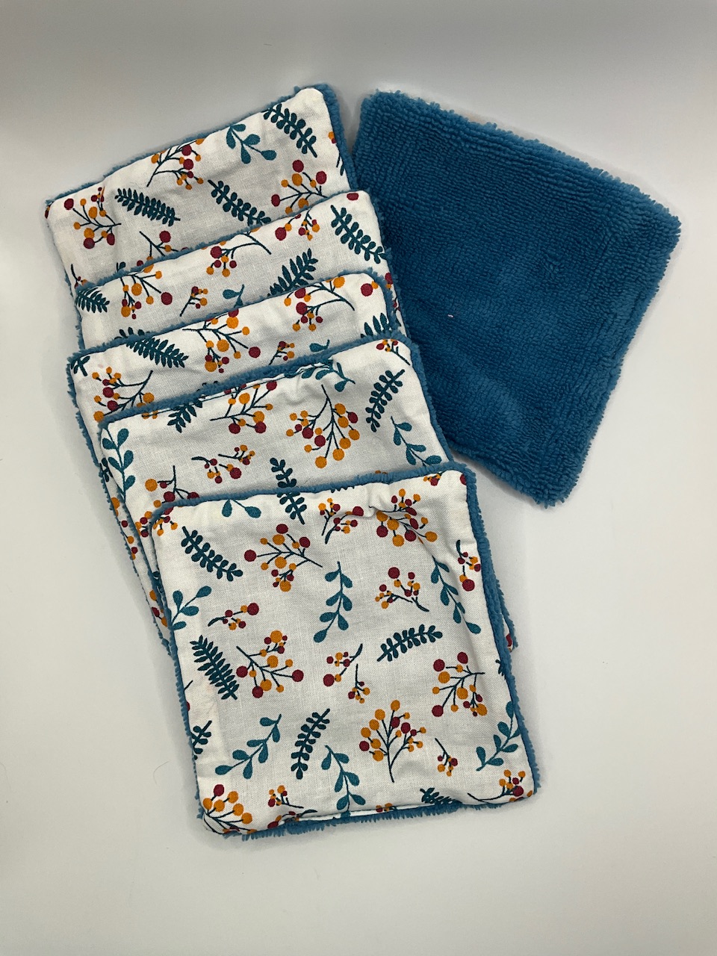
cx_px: 358
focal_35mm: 29
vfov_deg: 61.7
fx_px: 801
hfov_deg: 48.2
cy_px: 478
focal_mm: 3
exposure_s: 1/122
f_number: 1.8
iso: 20
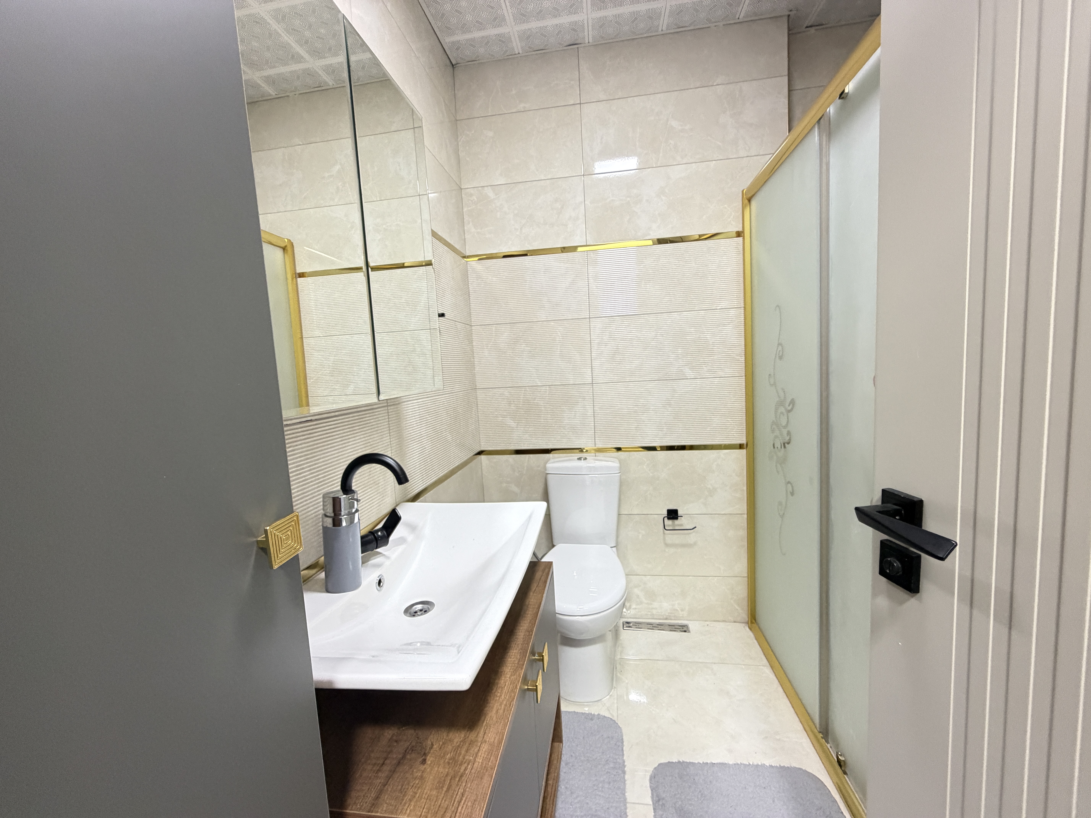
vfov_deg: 85.7
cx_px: 546
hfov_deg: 102.1
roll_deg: +3.4
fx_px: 441
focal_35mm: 14
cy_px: 409
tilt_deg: -6.3
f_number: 2.2
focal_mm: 2.22
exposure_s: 1/50
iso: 400
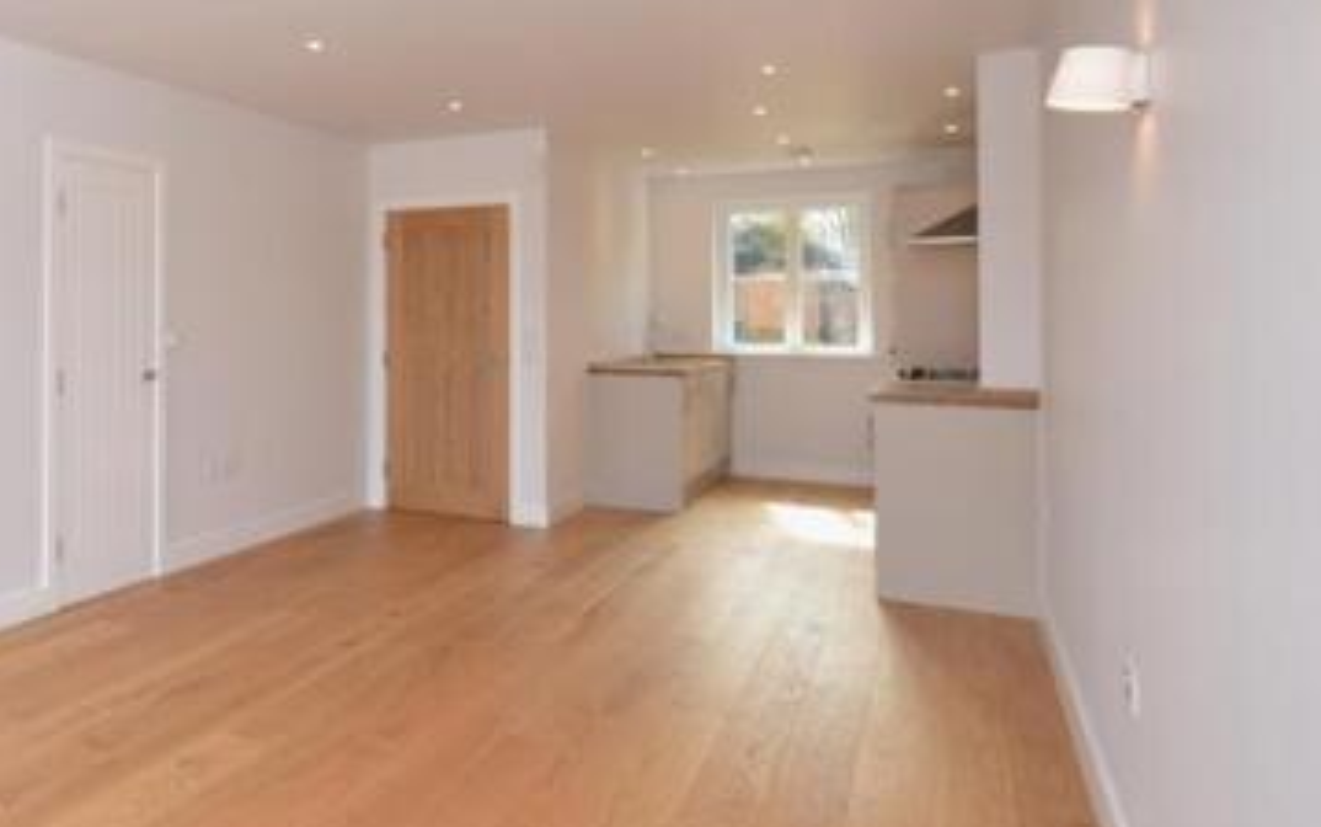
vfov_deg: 44.1
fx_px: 1008
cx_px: 199
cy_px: 301
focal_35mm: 28
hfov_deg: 59.2
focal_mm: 10
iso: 500
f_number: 7.1
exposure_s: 1/200
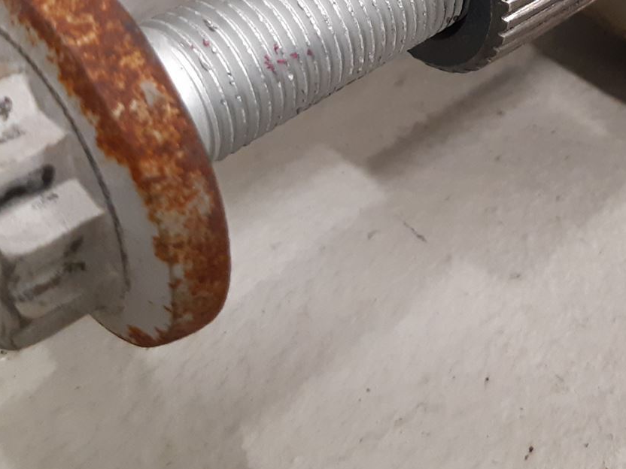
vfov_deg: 21.4
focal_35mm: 64
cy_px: -85
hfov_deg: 29.7
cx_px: 478
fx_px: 1157
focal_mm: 3.93
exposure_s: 1/25
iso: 200
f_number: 1.7
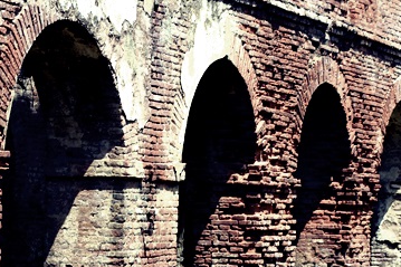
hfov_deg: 12.5
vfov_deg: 8.4
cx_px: 121
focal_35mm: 164
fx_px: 1826
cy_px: 202
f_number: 9
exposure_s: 1/320
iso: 200
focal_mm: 70
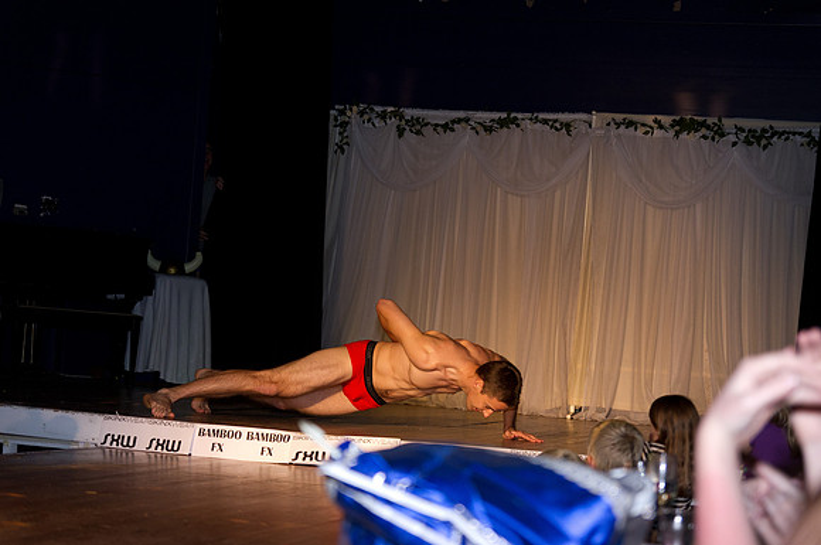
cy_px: 272
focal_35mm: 75
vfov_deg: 18.1
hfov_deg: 27.0
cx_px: 410
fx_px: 1708
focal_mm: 50
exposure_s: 1/180
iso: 500
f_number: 2.8
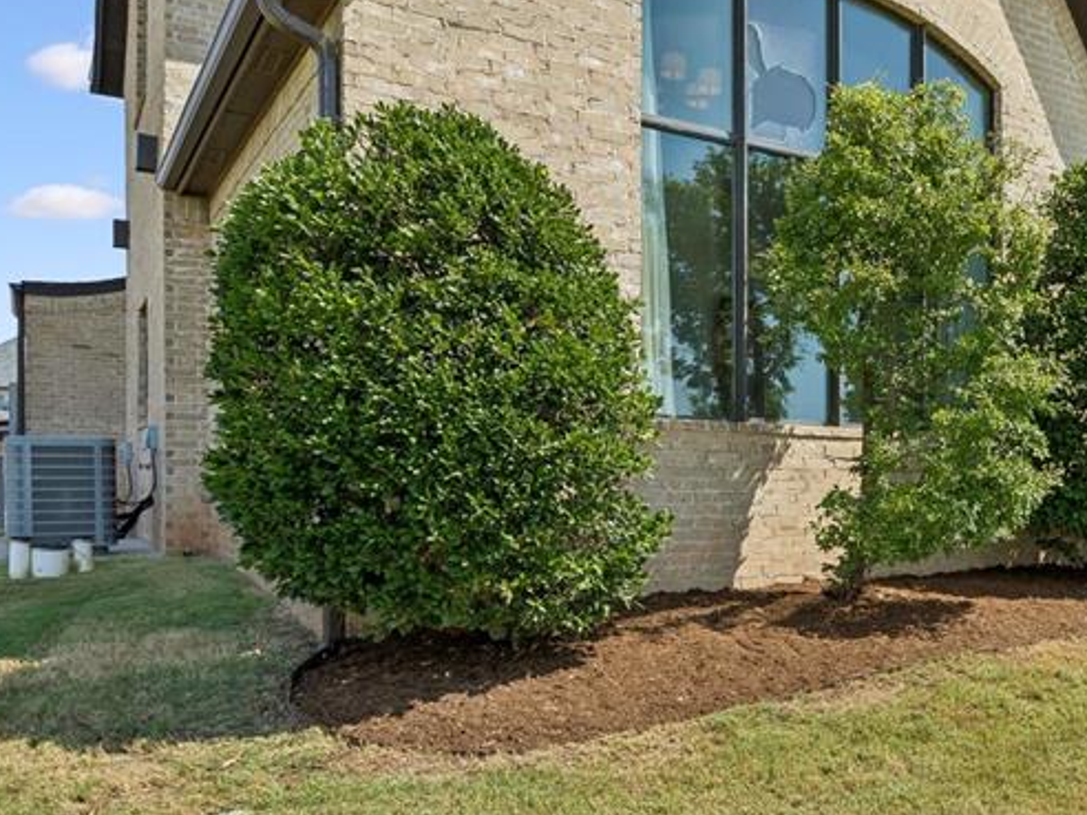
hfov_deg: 50.9
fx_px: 1005
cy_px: 194
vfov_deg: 42.7
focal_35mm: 32
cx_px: 960
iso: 200
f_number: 8
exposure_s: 1/640
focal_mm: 16
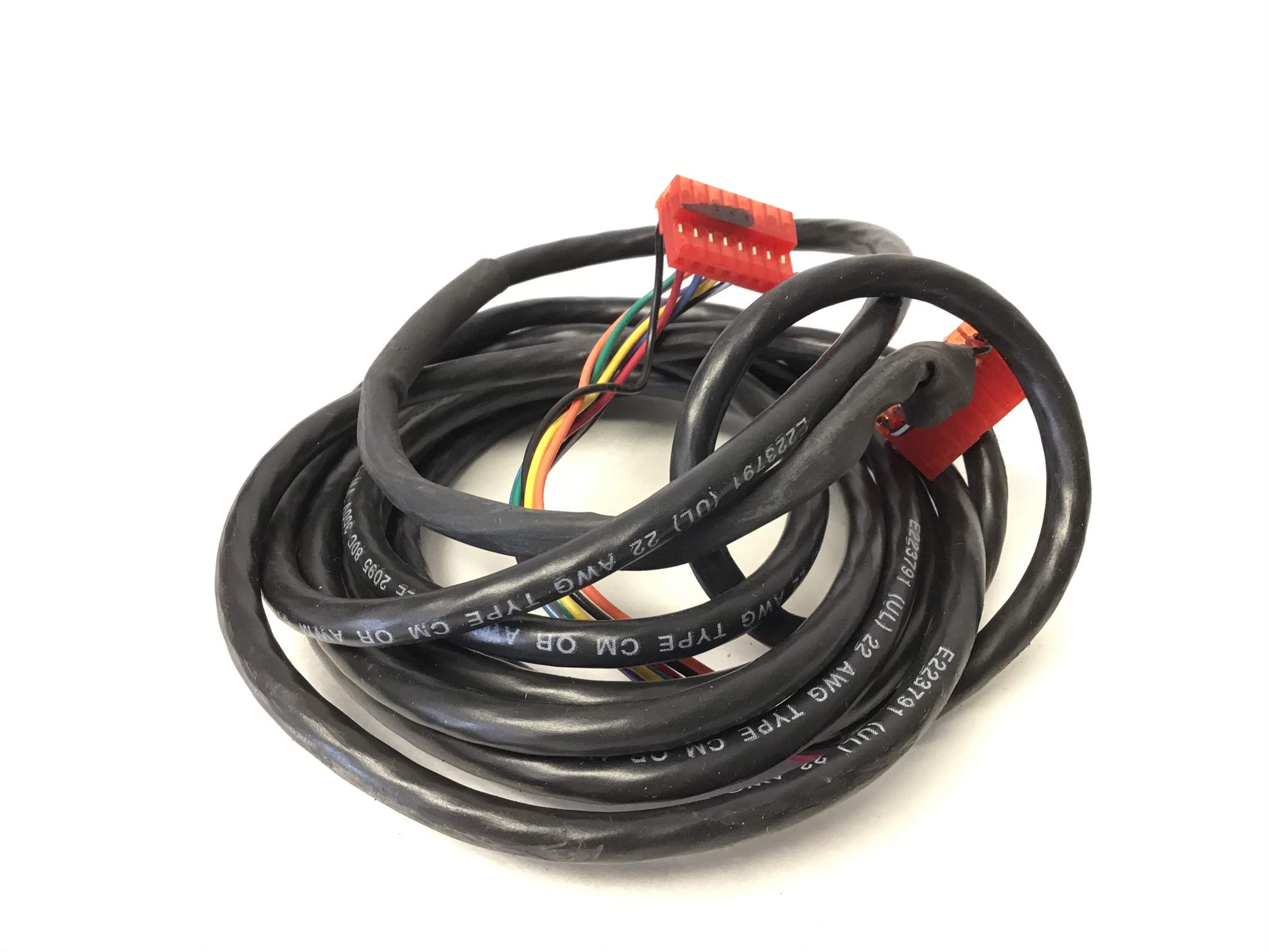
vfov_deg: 45.4
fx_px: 1137
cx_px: 634
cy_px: 476
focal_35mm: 31
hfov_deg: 58.3
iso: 80
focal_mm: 3.3
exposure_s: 1/33
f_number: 2.4
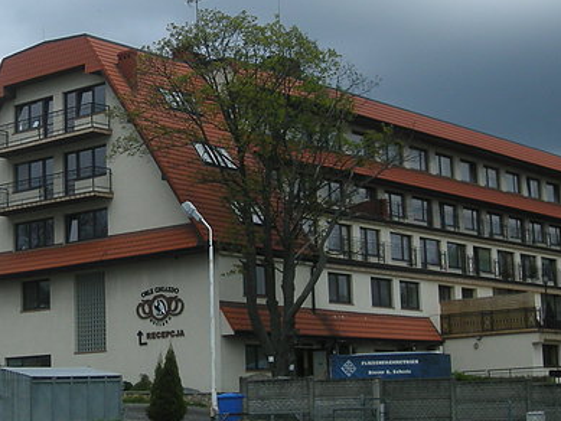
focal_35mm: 81
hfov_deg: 23.8
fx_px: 1313
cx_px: 130
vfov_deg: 18.2
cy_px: 135
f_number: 5.7
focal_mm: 5.7
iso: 50
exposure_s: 1/288
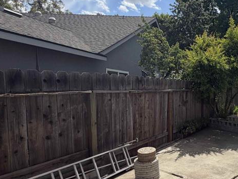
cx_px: 234
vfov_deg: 45.4
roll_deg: -0.6
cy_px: 102
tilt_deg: -6.0
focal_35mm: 31
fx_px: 213
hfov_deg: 48.7
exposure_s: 1/970
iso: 20
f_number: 2.2
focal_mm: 2.22
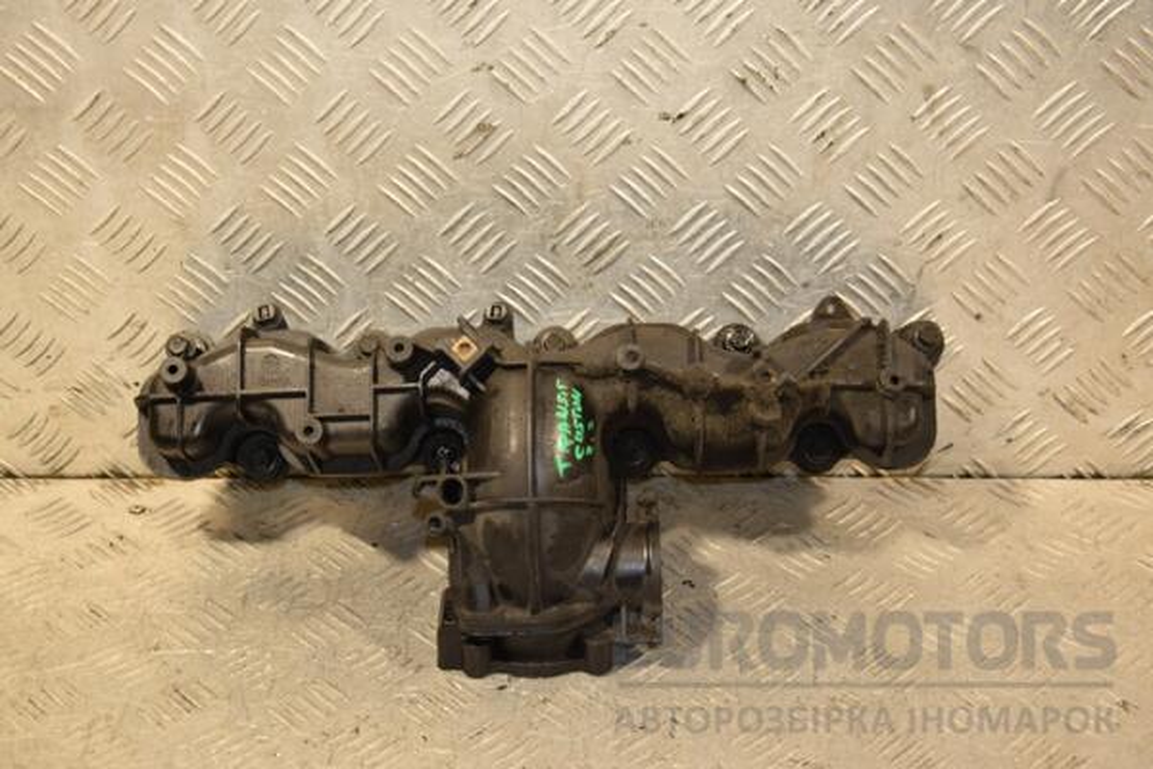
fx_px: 1922
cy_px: 384
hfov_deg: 33.4
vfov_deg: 22.6
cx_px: 576
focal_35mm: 60
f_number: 4.8
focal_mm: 40
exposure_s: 1/125
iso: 800
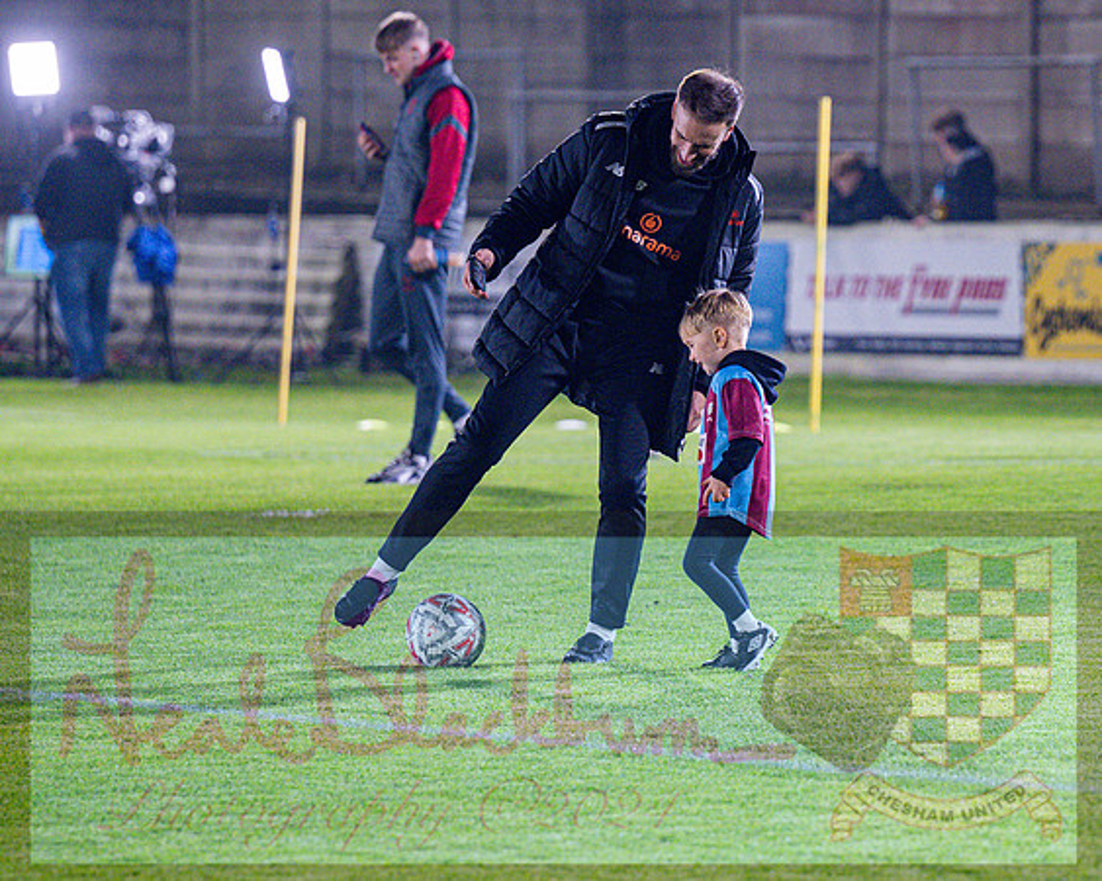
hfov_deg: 6.5
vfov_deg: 5.2
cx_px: 805
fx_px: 9693
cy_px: 536
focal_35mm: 297
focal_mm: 145
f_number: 2.8
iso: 1000
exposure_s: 1/250
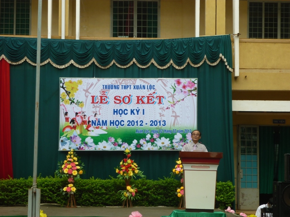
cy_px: 108
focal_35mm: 116
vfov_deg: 12.8
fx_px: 972
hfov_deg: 17.0
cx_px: 145
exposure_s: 1/160
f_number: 5.3
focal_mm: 19.1
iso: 80
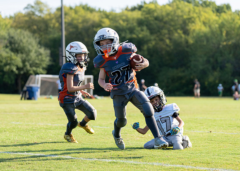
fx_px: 799
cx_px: 118
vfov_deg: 12.2
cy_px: 84
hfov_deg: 17.1
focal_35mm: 117
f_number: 2.8
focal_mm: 84
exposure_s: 1/4000
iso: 320
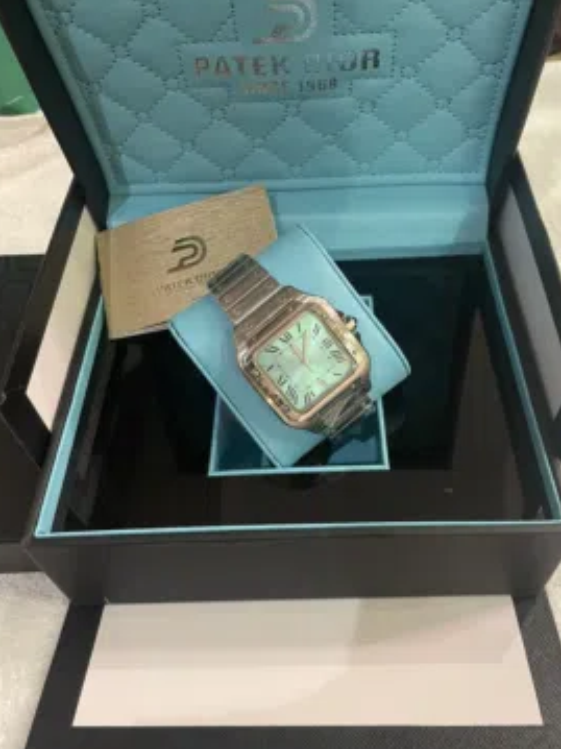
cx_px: 307
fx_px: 627
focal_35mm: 29
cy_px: 396
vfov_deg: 61.6
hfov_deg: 48.1
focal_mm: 4.2
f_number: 1.6
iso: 320
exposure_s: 1/50
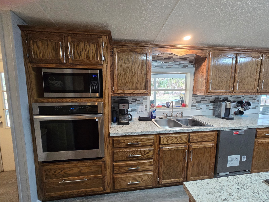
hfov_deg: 106.2
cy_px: 101
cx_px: 134
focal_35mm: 13
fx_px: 101
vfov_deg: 89.9
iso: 400
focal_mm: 2.2
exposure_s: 1/60
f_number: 2.2
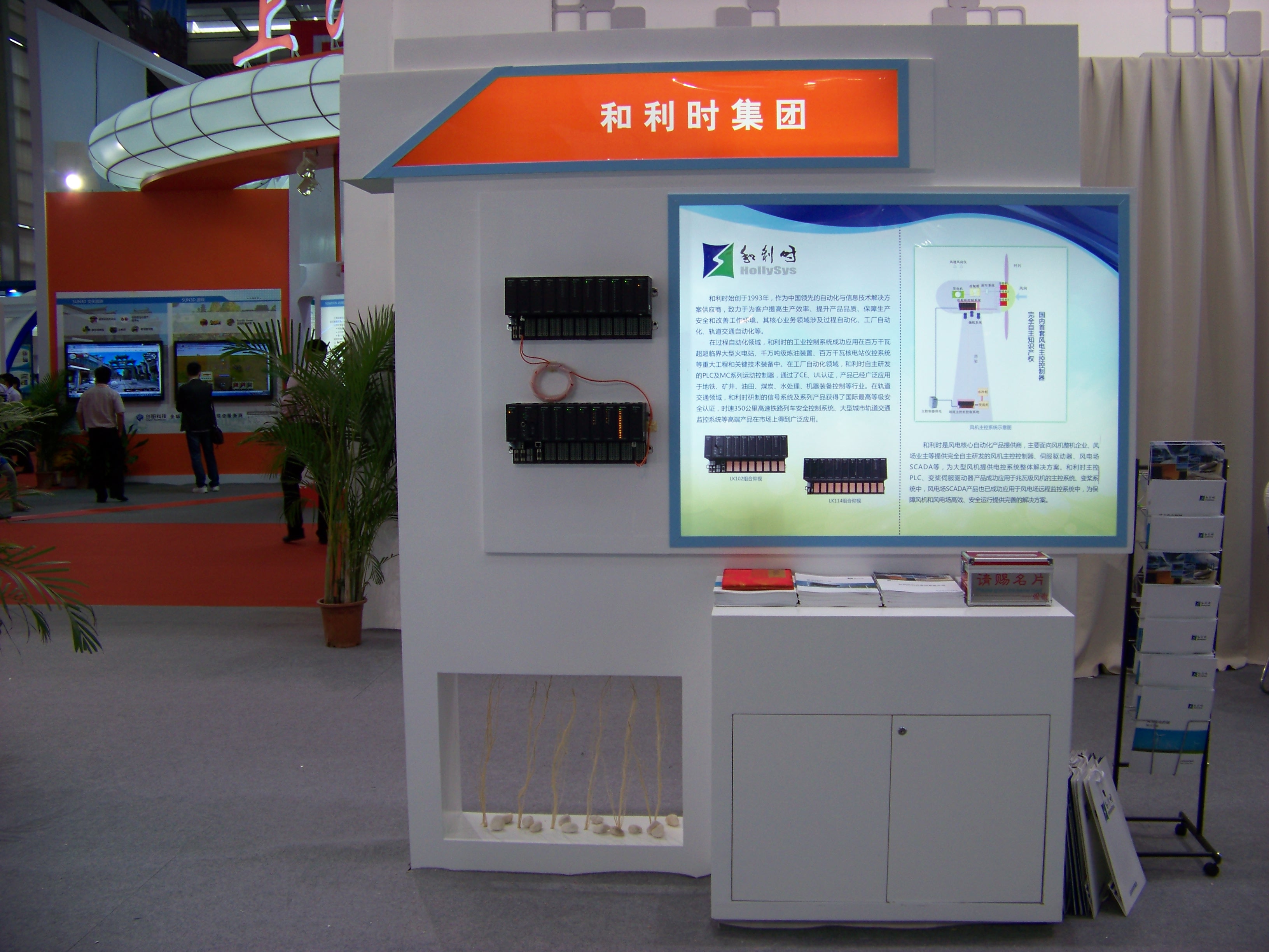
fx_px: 1320
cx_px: 634
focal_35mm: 36
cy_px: 476
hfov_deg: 51.4
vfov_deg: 39.7
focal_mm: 5.85
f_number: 2.8
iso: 64
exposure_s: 1/60
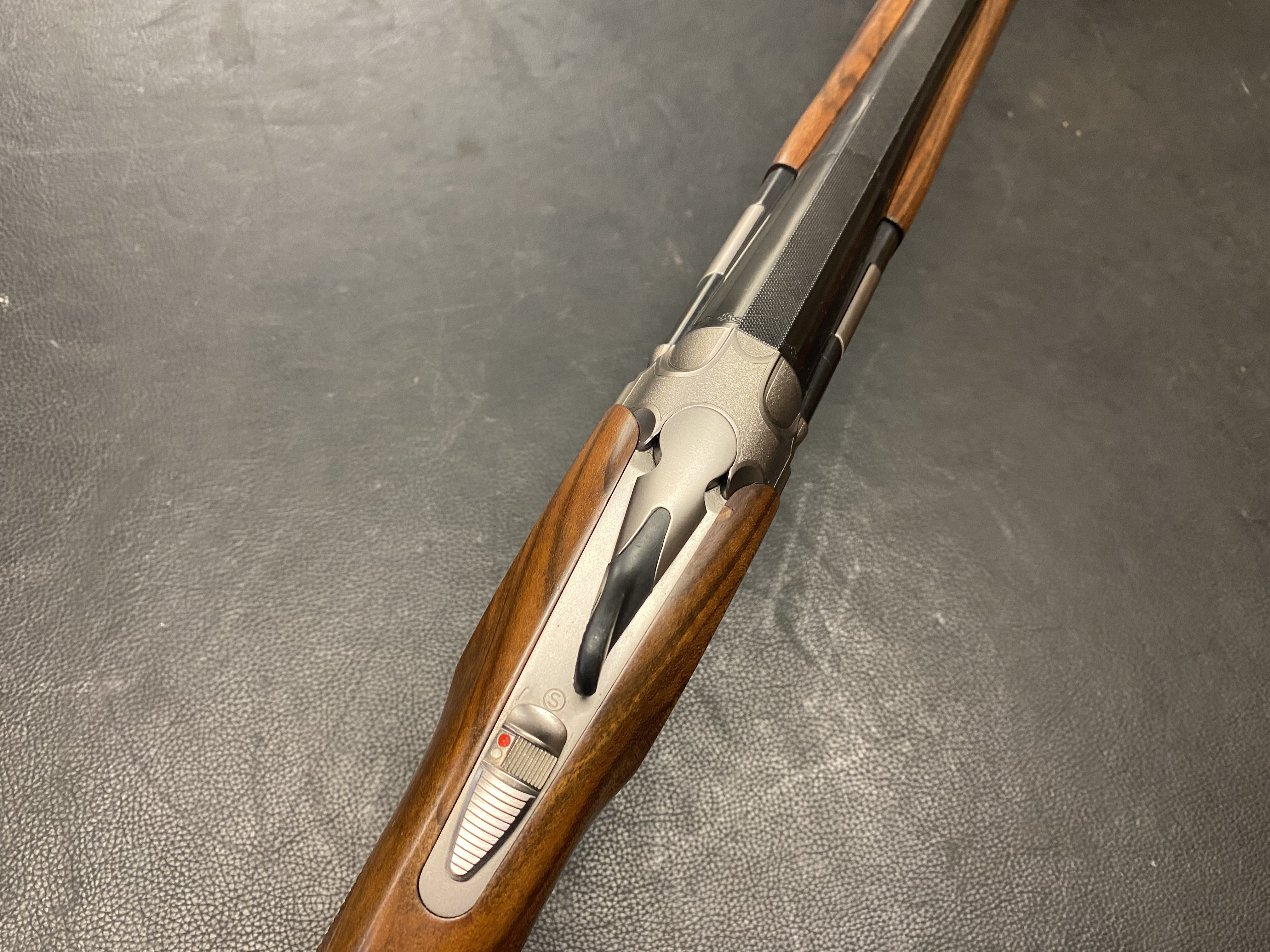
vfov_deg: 53.1
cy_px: 476
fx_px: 954
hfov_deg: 67.3
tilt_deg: -65.2
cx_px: 635
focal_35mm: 26
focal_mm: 4.25
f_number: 1.8
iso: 400
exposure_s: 1/50
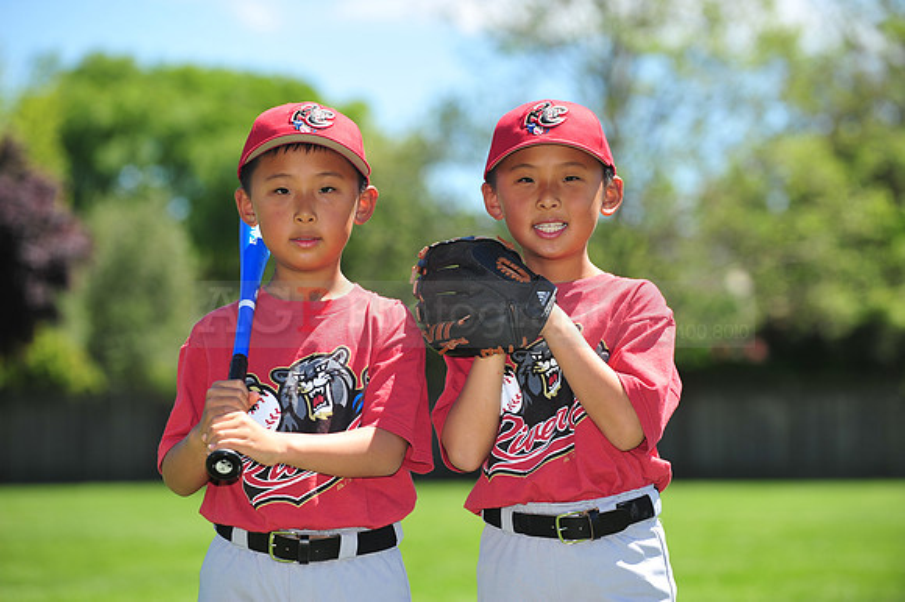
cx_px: 452
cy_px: 301
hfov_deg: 13.7
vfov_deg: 9.1
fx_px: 3769
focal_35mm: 150
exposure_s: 1/640
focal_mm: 150
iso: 200
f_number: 4.5
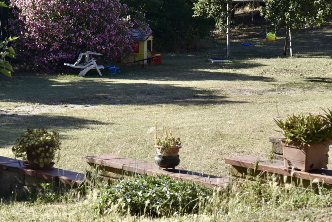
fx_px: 1226
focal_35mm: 133
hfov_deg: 15.4
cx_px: 186
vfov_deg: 10.3
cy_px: 52
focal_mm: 85
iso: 100
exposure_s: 1/200
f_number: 7.1
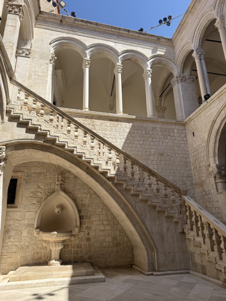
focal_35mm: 24
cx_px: 113
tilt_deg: +18.7
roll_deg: +1.3
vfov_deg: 71.6
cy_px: 150
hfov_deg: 56.8
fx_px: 209
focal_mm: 6.76
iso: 80
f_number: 1.78
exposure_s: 1/3021
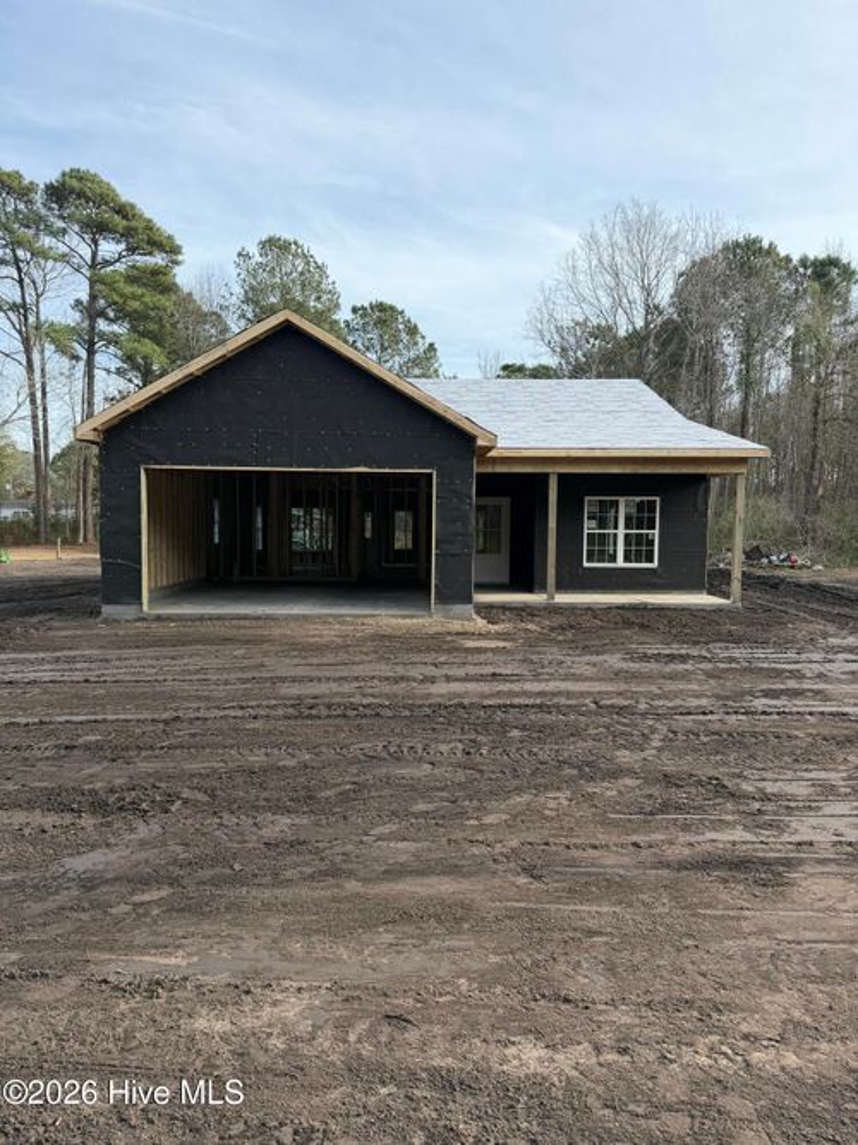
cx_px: 429
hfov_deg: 56.8
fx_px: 793
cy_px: 572
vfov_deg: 71.6
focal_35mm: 24
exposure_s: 1/2445
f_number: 1.78
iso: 80
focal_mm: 6.76
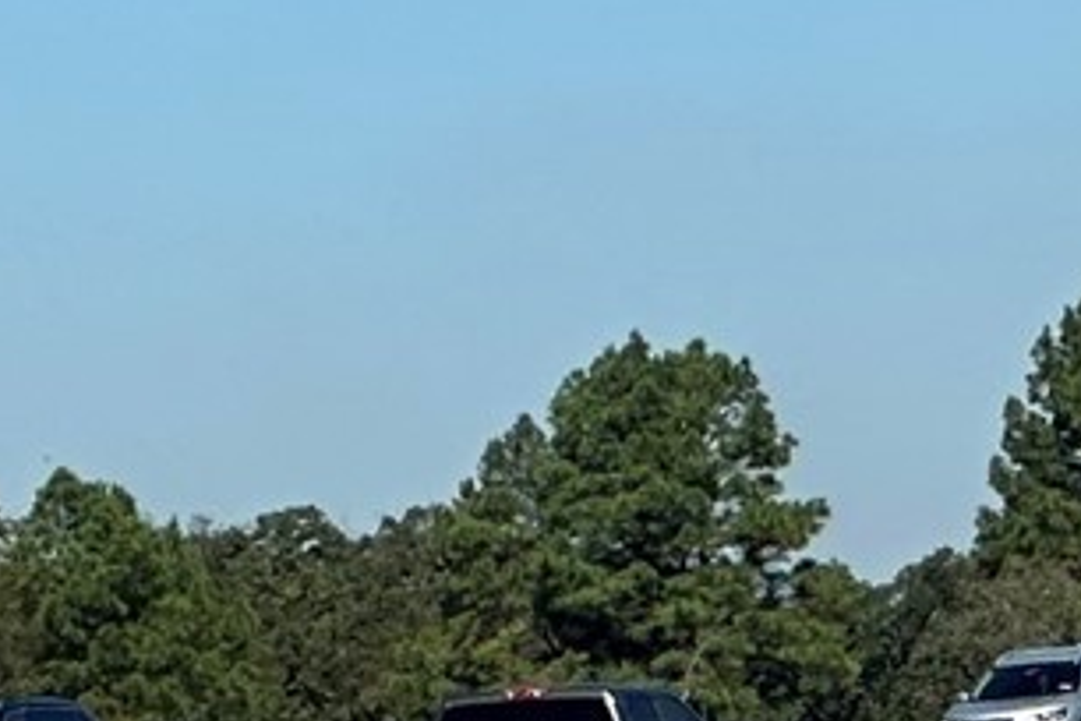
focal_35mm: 536
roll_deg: +3.7
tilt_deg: +3.4
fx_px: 16094
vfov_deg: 2.6
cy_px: 71
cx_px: 646
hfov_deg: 3.8
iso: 32
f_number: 2.8
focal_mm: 9
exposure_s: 1/1096
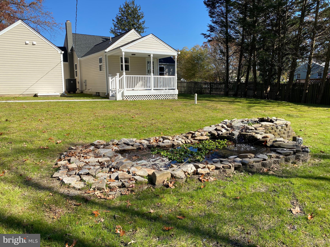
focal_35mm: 26
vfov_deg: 53.1
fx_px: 248
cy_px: 124
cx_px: 165
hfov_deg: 67.3
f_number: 1.8
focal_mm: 4.25
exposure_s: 1/1779
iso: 32
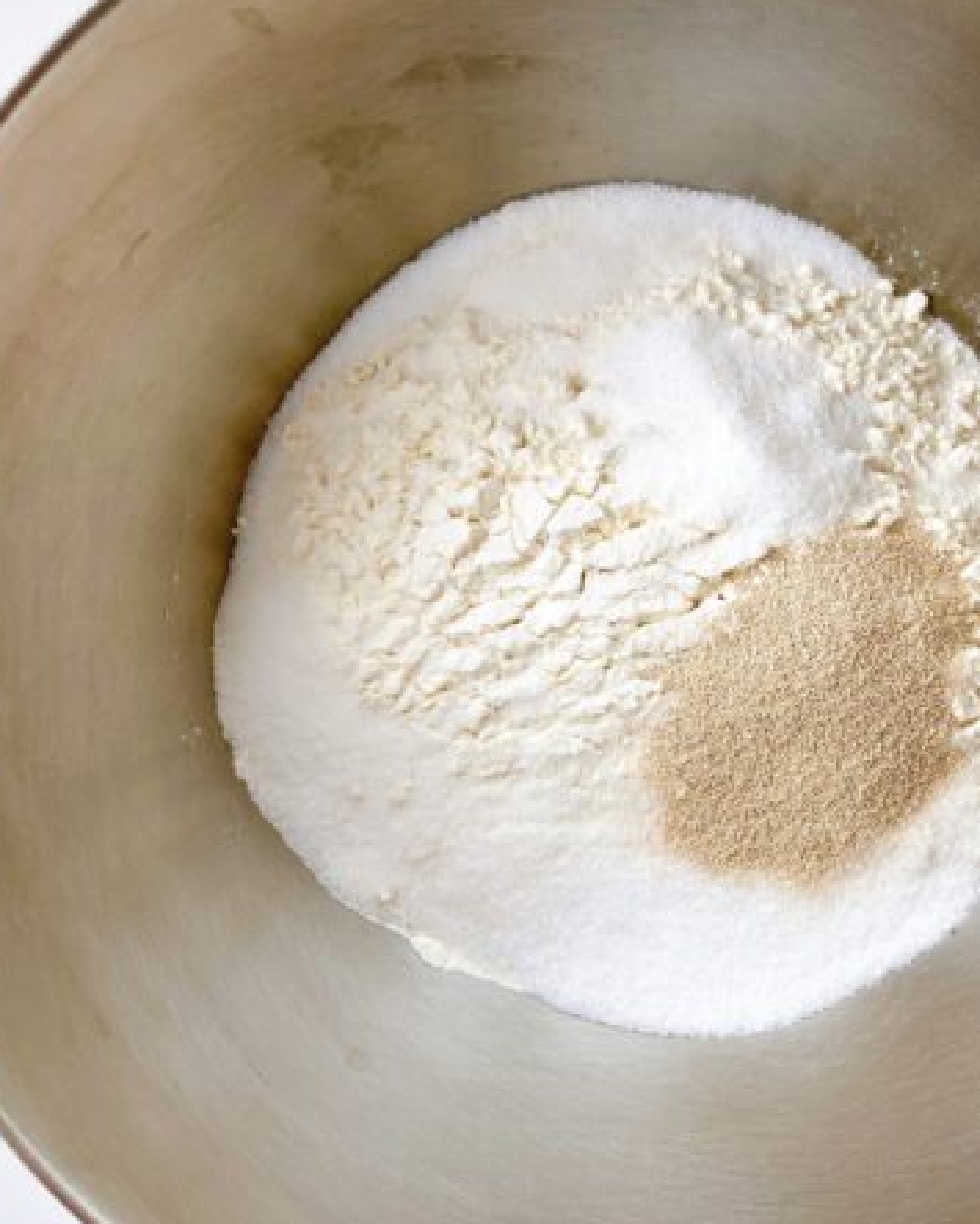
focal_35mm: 37
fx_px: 1340
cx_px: 657
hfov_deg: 39.7
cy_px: 605
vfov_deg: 49.1
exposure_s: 1/100
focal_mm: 3.99
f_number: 1.8
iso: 25
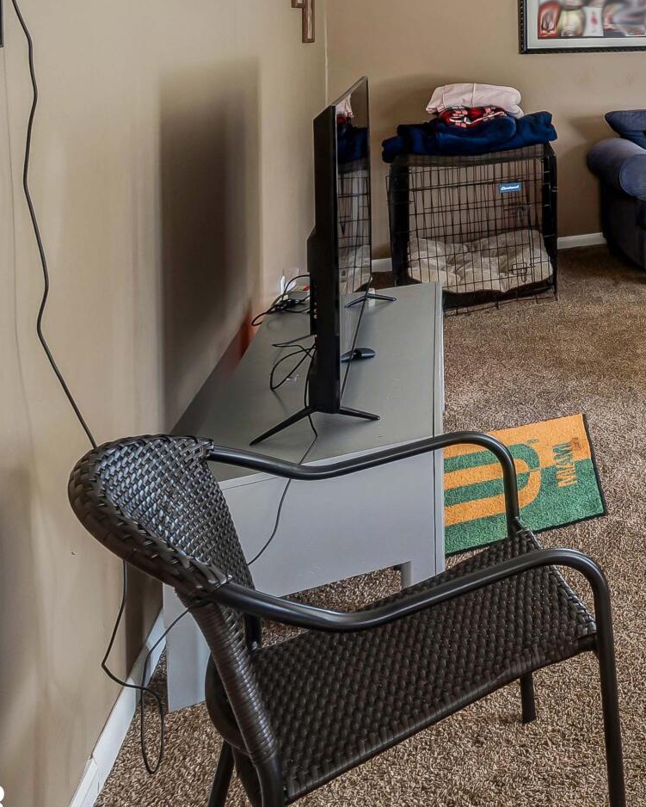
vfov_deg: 43.8
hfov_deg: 26.7
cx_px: 1009
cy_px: 21
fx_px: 860
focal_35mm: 36
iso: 100
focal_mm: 12
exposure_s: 1/20
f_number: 5.6
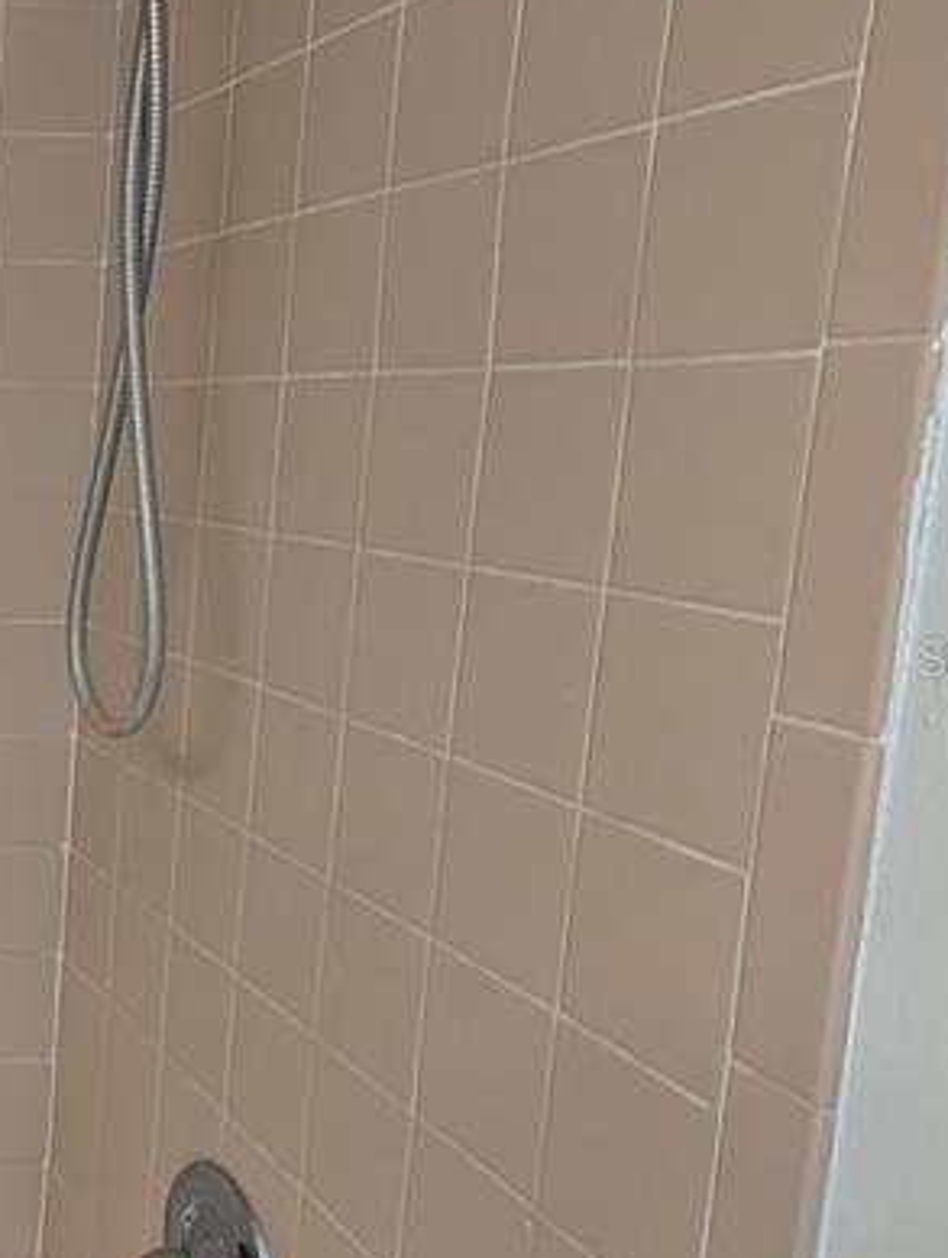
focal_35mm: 37
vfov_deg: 50.1
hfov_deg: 30.0
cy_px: 656
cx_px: -312
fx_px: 1347
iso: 71
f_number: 1.7
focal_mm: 2.02
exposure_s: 1/40
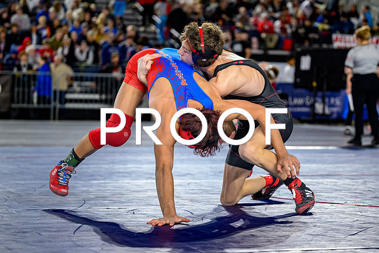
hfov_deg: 18.6
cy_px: 127
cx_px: 235
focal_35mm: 110
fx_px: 1156
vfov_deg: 12.5
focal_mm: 81
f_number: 2.8
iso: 5600
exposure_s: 1/800
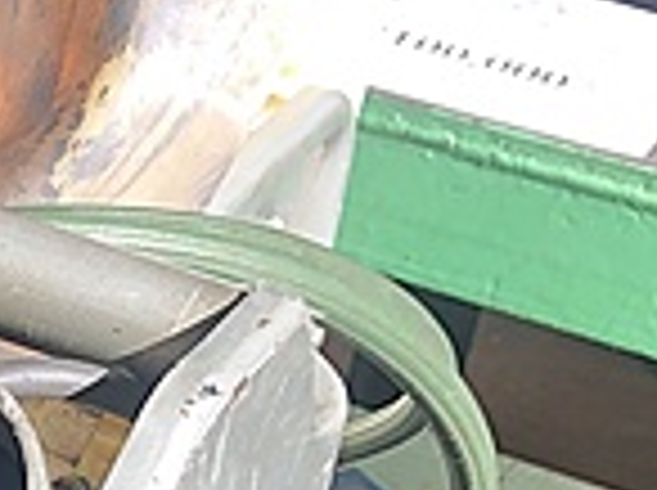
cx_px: -315
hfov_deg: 14.9
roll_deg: -2.0
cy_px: 742
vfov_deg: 11.5
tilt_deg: -41.1
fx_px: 2331
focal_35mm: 123
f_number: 1.8
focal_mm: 3.99
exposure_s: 1/120
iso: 25
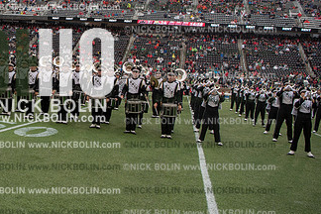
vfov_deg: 31.0
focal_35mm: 43
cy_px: 76
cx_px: 44
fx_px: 383
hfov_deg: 42.4
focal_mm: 24
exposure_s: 1/800
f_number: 3.5
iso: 250
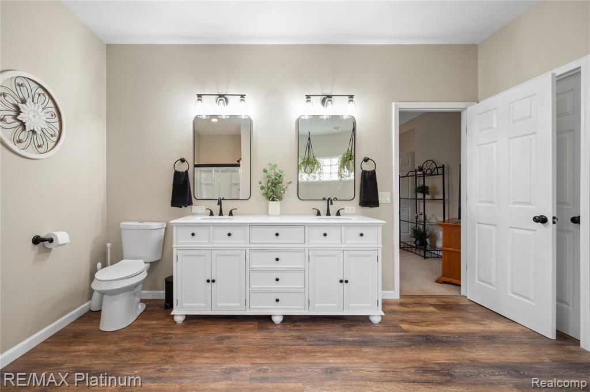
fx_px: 229
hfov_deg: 104.3
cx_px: 295
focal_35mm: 14
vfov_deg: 81.1
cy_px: 196
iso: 100
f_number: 11
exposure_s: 1
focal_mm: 14
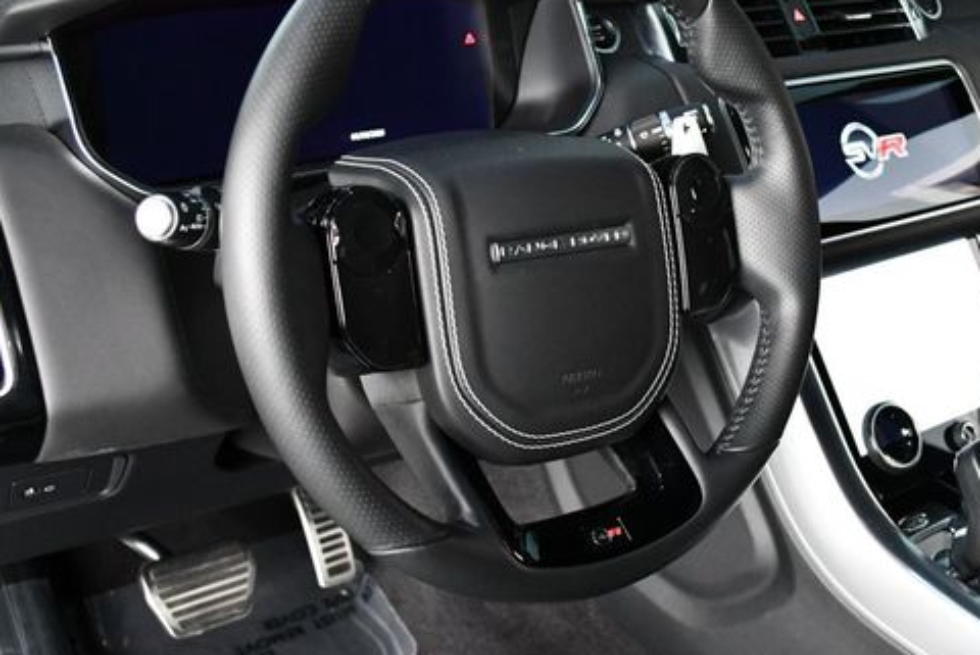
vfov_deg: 28.1
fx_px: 1308
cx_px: 600
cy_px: 255
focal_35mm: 48
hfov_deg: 40.8
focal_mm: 18
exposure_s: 1/125
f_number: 3.5
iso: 3200
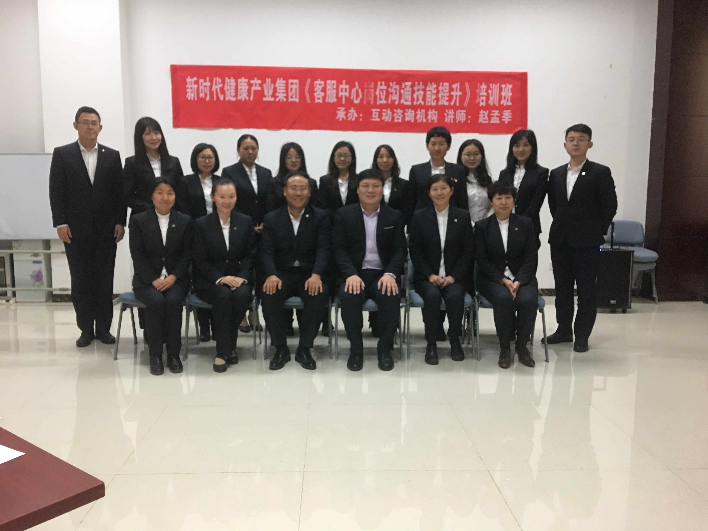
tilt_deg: -4.5
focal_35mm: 29
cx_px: 354
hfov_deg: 61.7
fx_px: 593
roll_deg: -0.8
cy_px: 266
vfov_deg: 48.2
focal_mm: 4.15
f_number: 2.2
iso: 100
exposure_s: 1/17
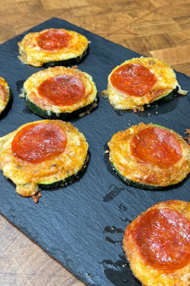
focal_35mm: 37
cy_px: 110
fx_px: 293
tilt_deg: -38.7
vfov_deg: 51.4
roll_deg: -2.6
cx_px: 113
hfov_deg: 35.8
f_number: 1.78
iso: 200
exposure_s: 1/60
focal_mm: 6.76
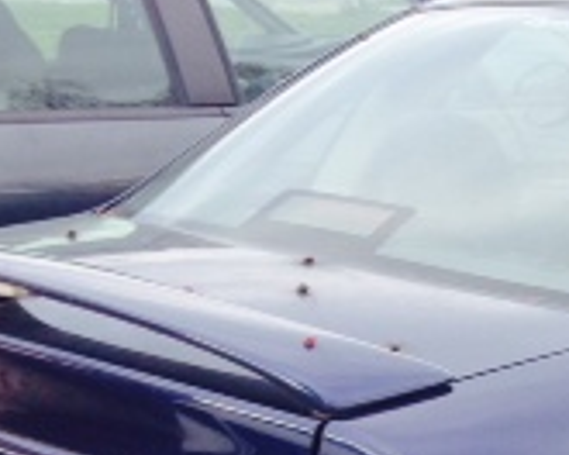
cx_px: 759
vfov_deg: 11.9
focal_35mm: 125
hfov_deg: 14.7
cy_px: 641
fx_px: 2105
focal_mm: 4.12
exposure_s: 1/120
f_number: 2.4
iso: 50
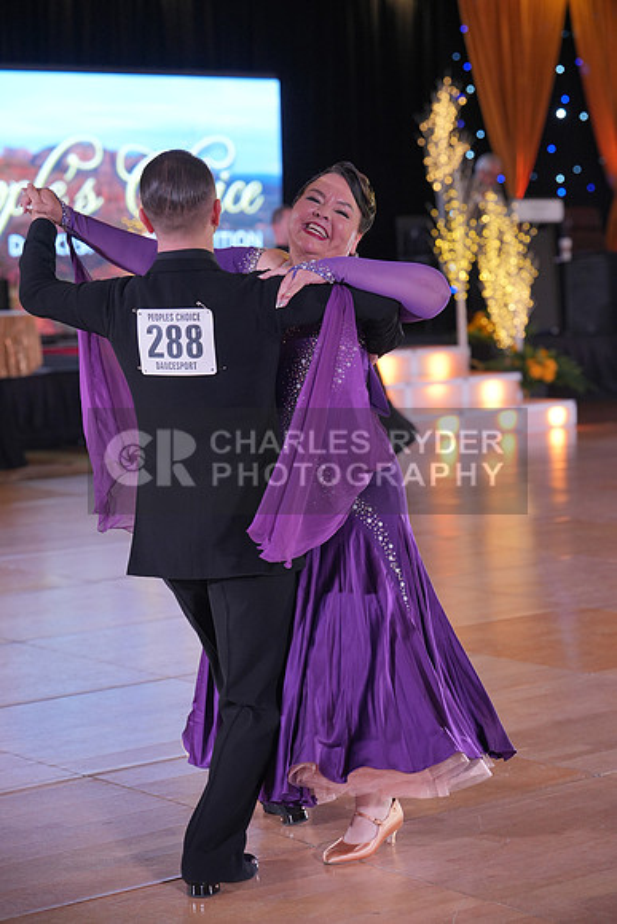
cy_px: 462
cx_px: 308
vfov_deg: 24.5
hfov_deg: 16.5
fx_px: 2132
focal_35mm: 83
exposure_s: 1/400
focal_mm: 83
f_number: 3.5
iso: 1250
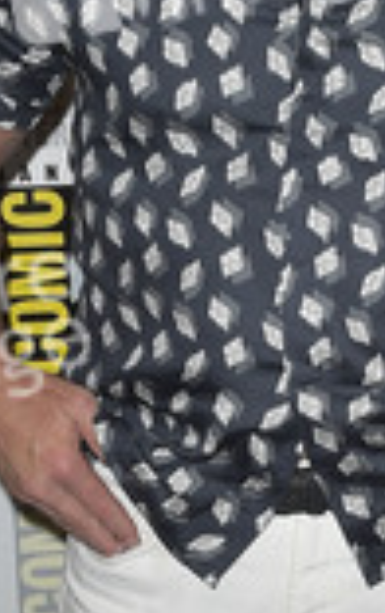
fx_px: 1355
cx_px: 316
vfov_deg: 25.2
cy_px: 149
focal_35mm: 81
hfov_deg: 16.0
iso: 250
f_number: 6.3
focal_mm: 31
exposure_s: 1/250
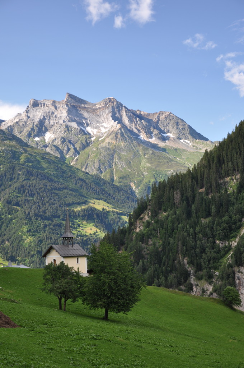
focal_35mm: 68
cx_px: 122
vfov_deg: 29.9
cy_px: 184
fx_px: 688
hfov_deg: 20.1
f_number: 5
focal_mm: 45
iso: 200
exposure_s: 1/100
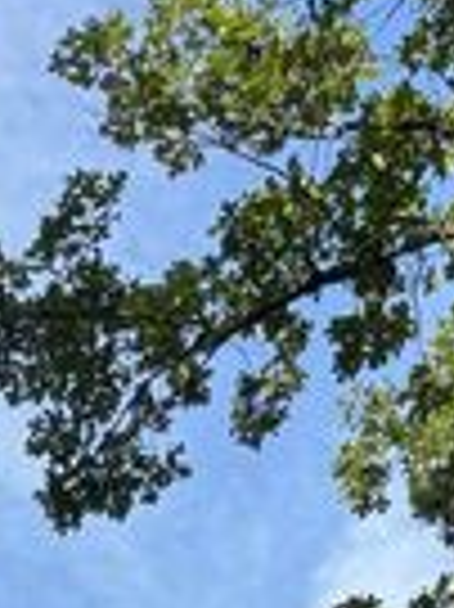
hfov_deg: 12.1
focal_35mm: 119
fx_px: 2084
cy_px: 1439
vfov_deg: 12.9
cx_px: -103
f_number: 1.78
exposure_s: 1/2506
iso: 80
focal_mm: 6.76
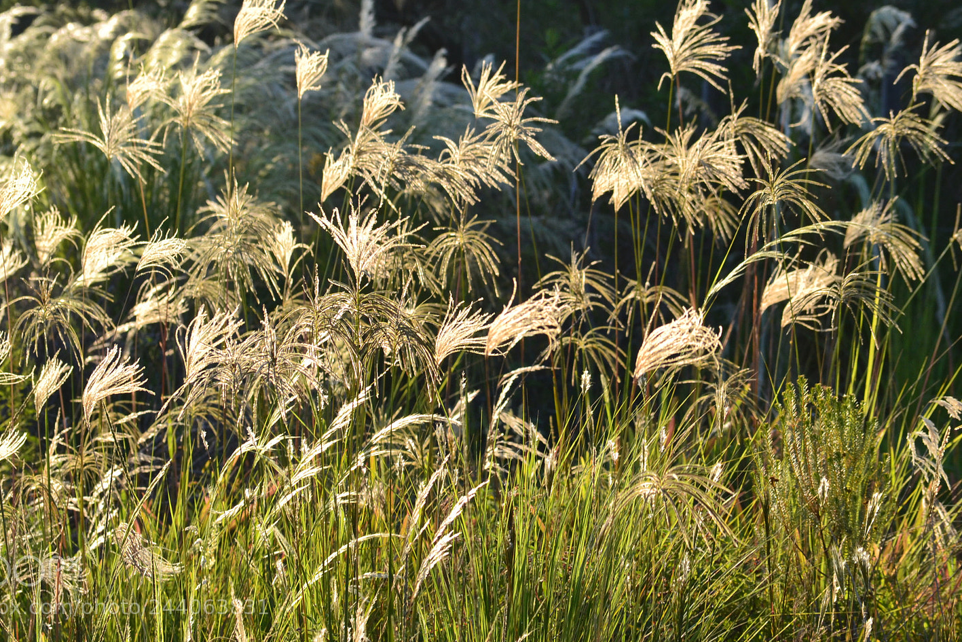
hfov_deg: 8.4
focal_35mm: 246
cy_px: 298
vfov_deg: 5.6
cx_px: 457
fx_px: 6562
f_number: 10
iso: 400
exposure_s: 1/250
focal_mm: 145
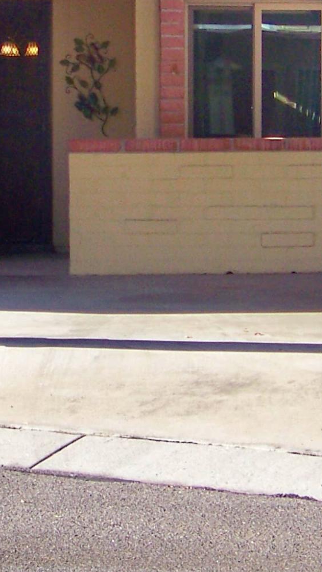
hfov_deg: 7.5
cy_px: 128
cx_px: 107
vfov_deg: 13.3
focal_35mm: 161
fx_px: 2443
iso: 64
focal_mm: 7.6
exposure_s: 1/400
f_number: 2.8
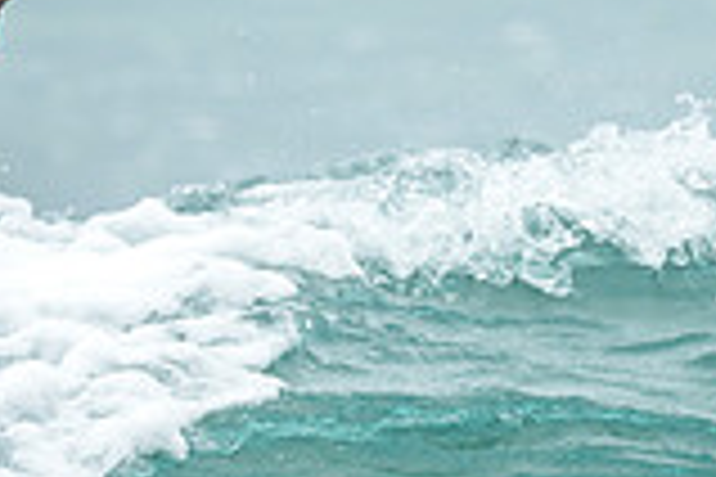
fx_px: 79251
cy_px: 660
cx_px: 235
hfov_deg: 0.5
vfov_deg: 0.3
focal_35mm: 3985
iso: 320
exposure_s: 1/2000
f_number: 6.3
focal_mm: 800
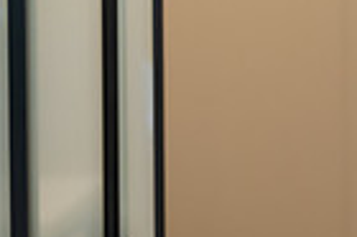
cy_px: -34
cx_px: 736
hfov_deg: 5.0
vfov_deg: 3.4
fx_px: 4021
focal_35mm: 406
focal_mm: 92
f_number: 3.2
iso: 800
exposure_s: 1/200
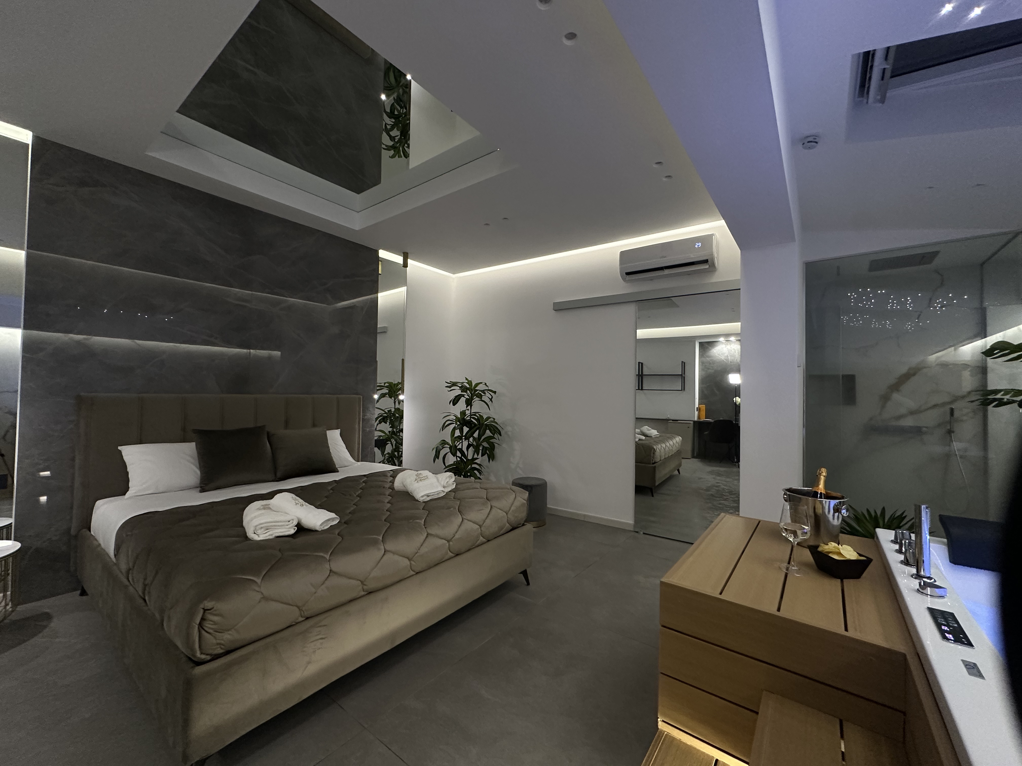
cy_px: 383
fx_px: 413
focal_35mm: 14
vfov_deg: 85.7
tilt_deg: +1.5
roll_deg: -0.9
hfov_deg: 102.1
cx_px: 511
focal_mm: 2.22
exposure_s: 1/92
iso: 320
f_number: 2.2
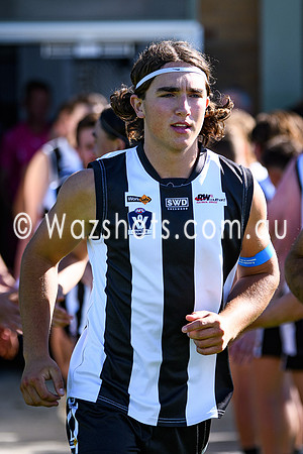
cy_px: 244
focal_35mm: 378
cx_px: 162
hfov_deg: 3.6
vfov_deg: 5.5
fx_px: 4774
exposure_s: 1/2500
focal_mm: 135
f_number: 2.8
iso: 200
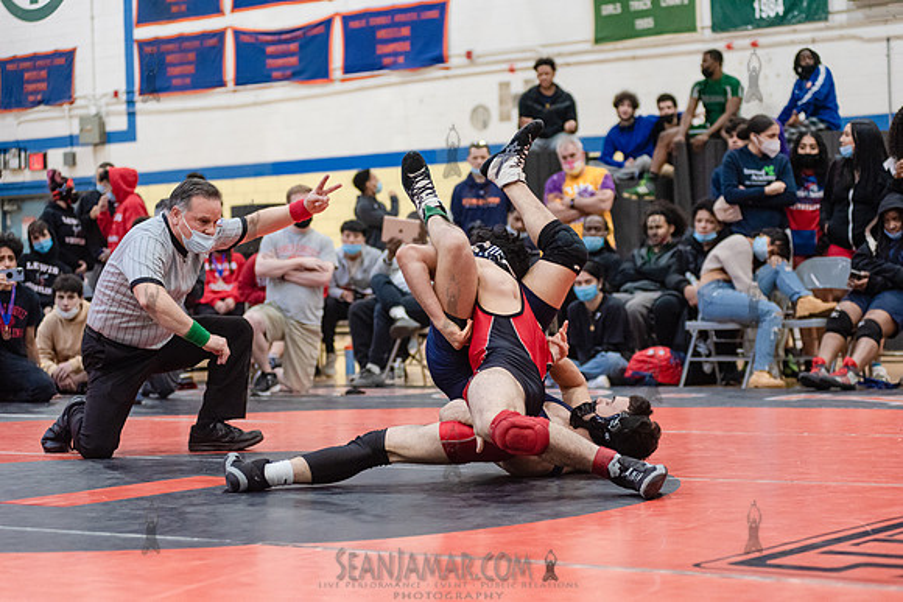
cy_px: 301
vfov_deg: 17.1
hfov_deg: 25.4
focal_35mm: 80
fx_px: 2007
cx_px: 452
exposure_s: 1/400
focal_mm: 80
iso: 4000
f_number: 3.5
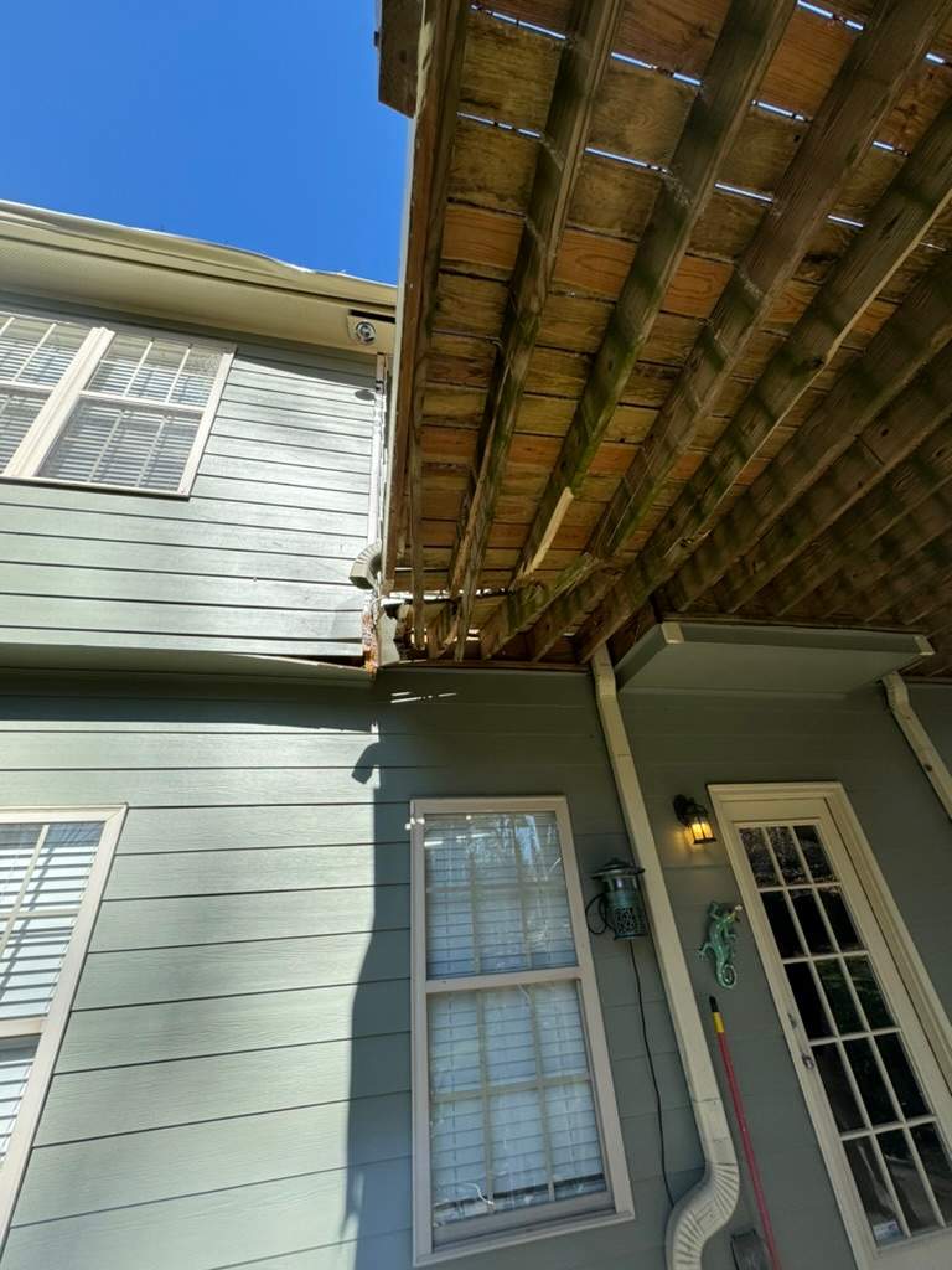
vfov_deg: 102.1
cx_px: 476
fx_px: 513
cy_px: 635
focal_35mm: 14
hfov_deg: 85.7
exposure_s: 1/620
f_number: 2.2
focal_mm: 2.22
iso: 40
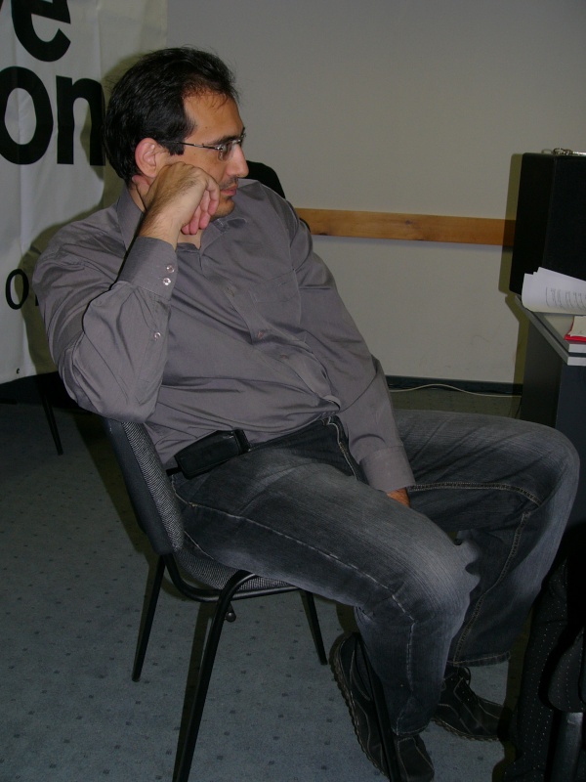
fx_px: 993
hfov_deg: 32.9
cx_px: 293
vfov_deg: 42.9
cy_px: 391
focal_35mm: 44
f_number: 2.8
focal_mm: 7.3
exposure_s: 1/80
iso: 50
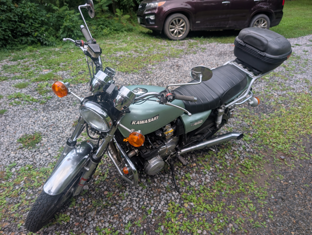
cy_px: 118
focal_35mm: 24
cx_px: 156
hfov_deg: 71.5
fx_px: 217
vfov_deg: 56.9
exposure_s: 1/1241
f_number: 1.68
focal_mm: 6.9
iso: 23
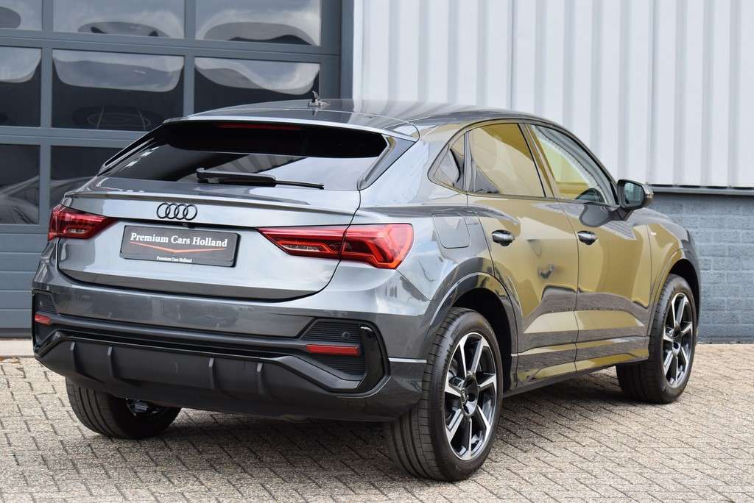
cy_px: 252
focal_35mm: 82
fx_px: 1729
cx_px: 377
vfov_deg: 16.6
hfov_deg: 24.6
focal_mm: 55
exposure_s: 1/200
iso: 400
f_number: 7.1
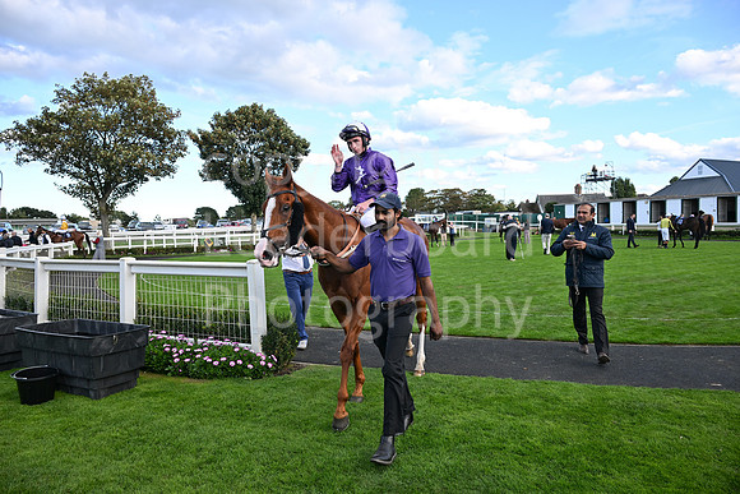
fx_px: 493
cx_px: 370
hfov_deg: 73.7
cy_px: 247
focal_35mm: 24
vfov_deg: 53.2
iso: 400
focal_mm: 24
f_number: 5
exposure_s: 1/640
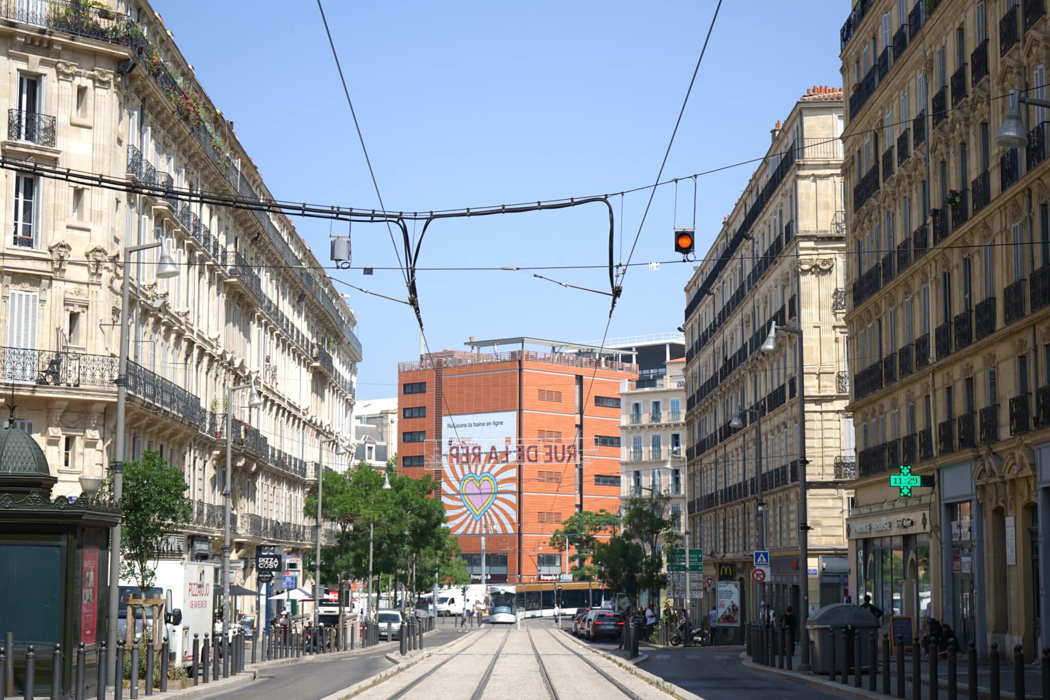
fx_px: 1808
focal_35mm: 62
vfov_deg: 21.9
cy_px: 350
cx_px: 525
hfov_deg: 32.4
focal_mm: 62
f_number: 5.6
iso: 50
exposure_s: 1/200
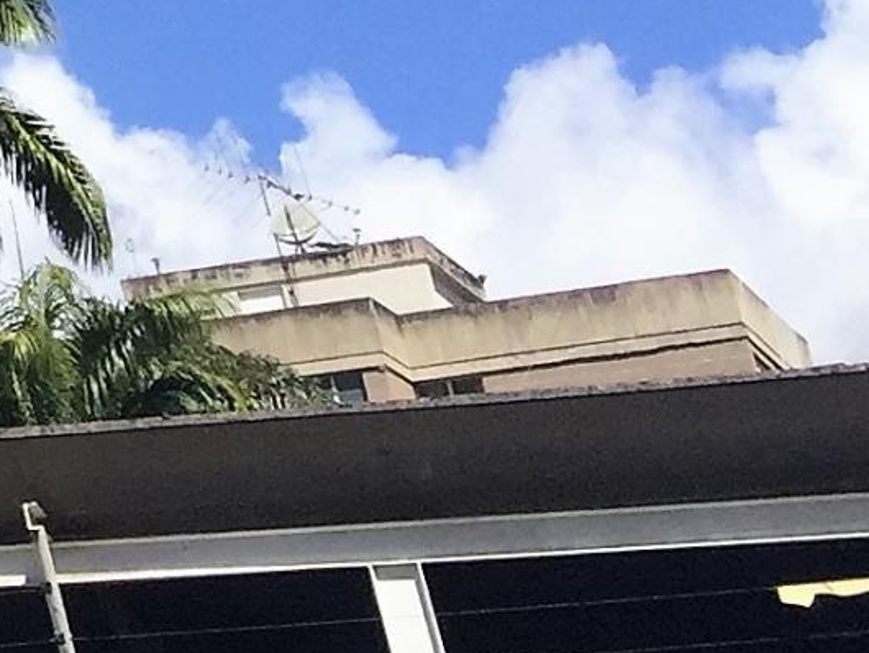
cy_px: -906
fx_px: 4119
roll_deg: -0.6
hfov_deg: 9.8
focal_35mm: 164
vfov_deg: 8.3
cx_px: -1551
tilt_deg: +29.1
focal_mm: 4.15
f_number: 2.2
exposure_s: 1/2825
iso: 32
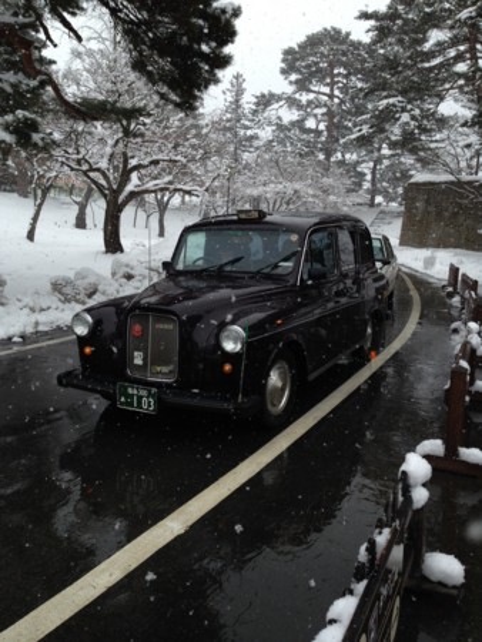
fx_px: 612
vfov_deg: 55.3
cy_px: 321
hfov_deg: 43.0
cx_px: 241
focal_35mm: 33
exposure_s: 1/685
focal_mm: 4.12
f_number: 2.4
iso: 50
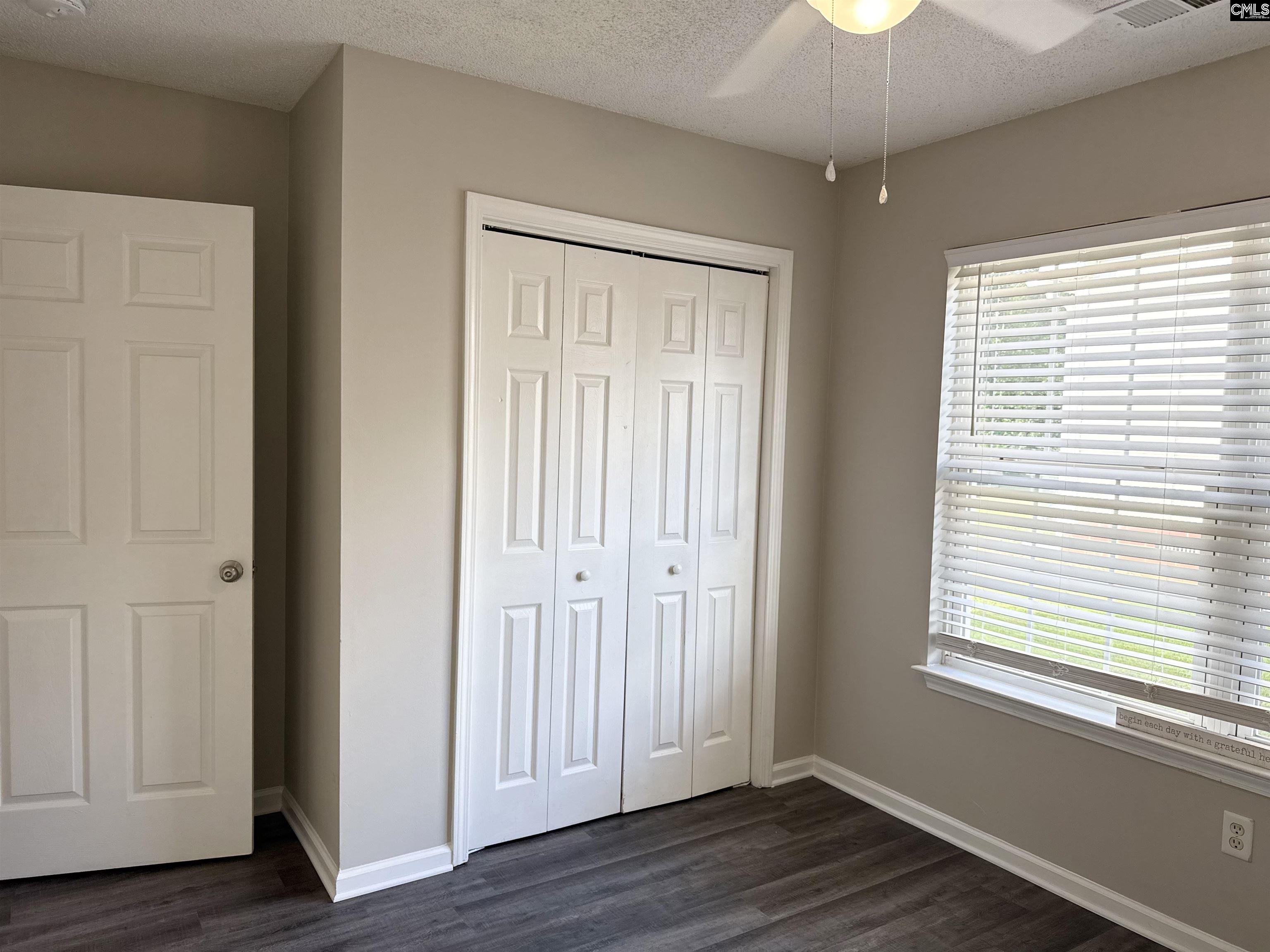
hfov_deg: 71.6
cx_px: 635
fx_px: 881
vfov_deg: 56.8
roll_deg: -2.2
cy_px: 476
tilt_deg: -3.0
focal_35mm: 24
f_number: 1.78
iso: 125
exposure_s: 1/240
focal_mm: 6.76
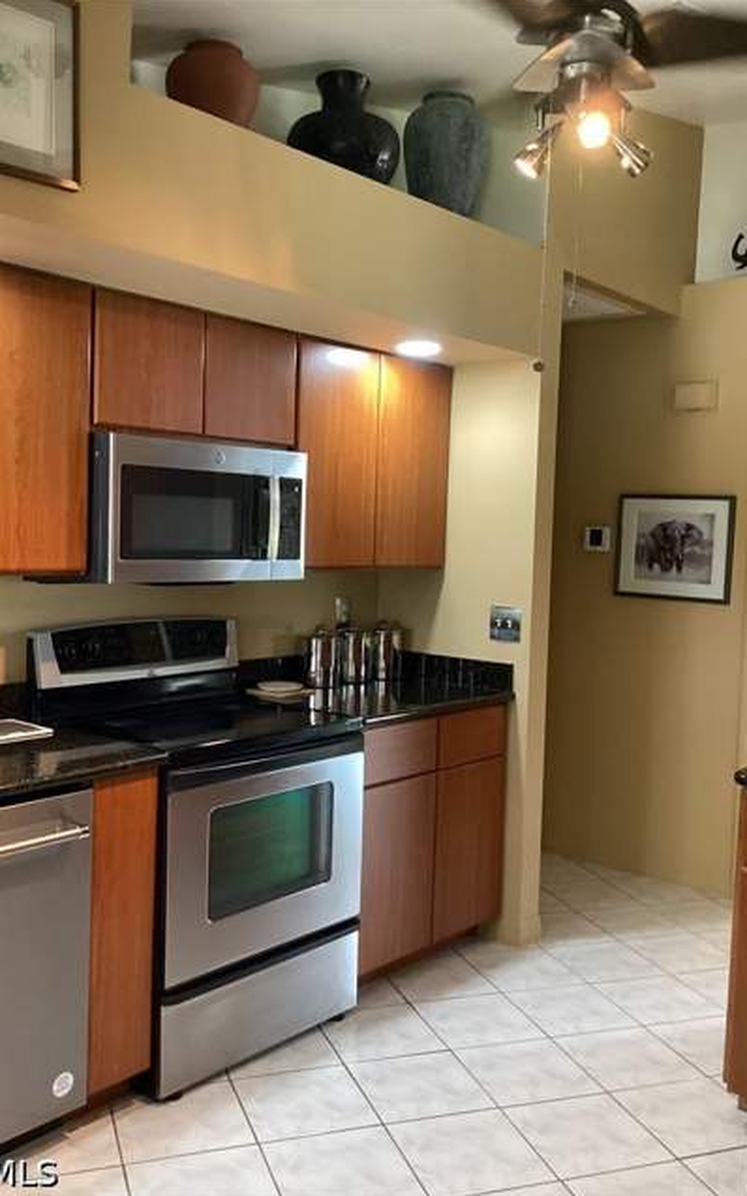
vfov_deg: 58.1
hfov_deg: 38.3
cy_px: 599
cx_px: 360
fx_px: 1075
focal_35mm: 33
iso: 320
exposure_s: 1/60
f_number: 2.4
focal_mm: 3.3
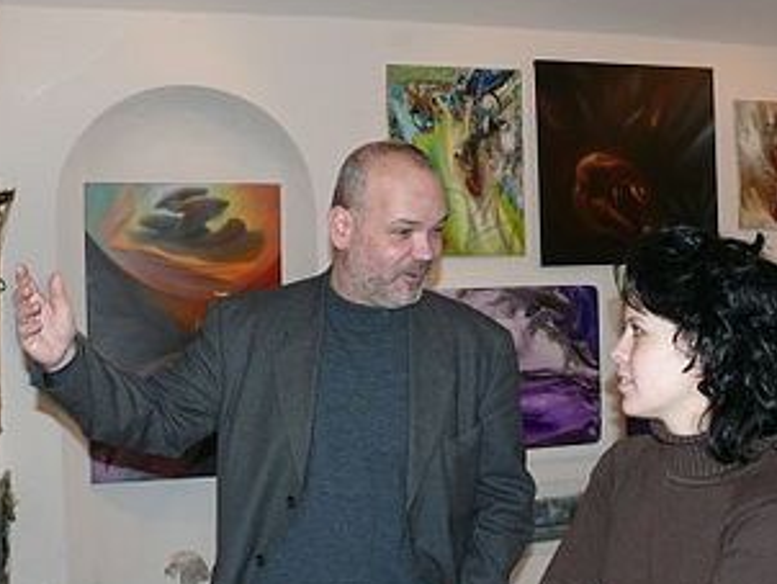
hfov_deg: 38.9
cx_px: 391
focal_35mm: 49
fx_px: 1101
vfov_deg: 29.7
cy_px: 306
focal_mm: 7.8
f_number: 2.8
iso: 100
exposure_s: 1/30
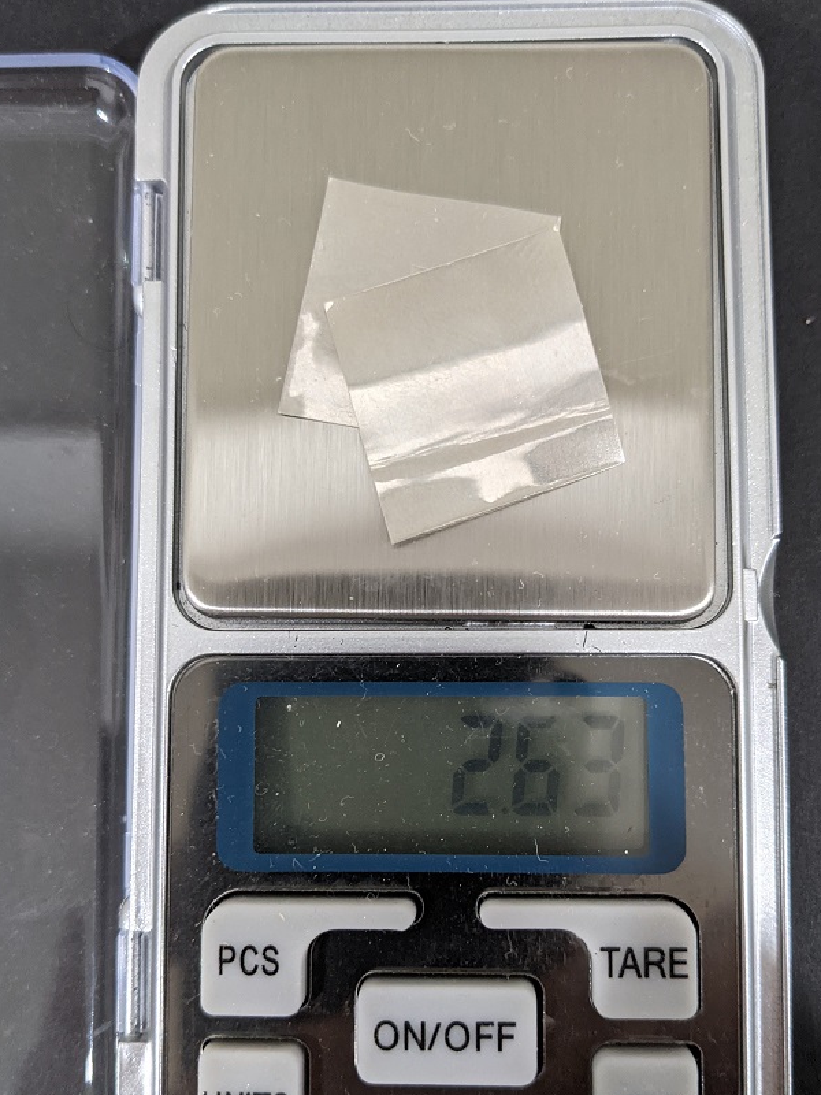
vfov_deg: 53.9
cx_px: 415
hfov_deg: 41.8
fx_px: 1075
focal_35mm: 34
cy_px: 576
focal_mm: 4.38
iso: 350
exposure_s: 1/49.9
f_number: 1.73
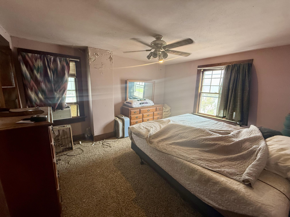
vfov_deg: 85.7
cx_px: 145
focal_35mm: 14
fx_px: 117
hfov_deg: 102.1
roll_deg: -1.2
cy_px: 108
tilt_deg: -11.1
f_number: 2.2
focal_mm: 2.22
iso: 200
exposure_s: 1/99
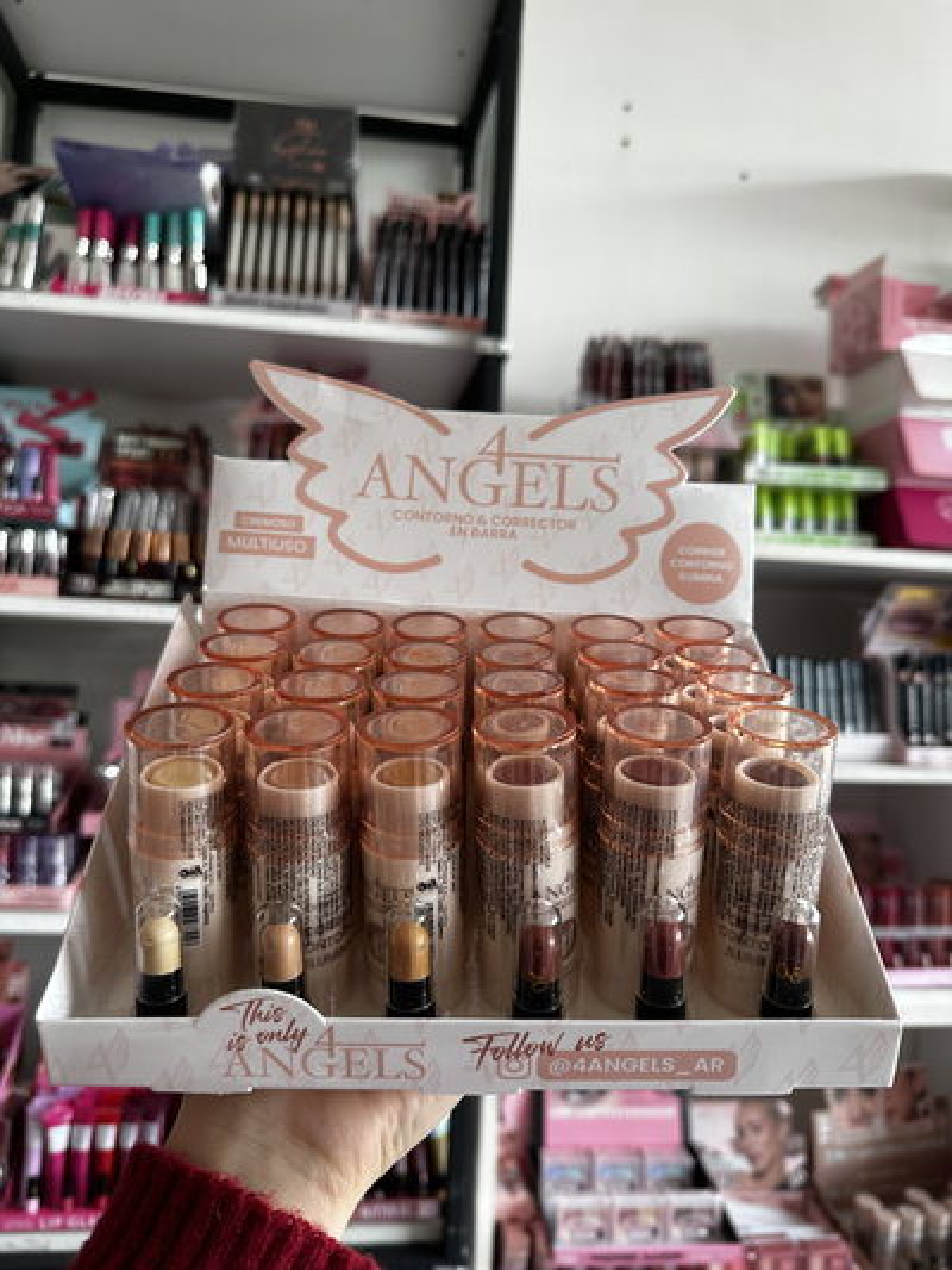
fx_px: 880
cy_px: 635
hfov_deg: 56.8
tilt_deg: +3.2
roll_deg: -3.1
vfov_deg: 71.6
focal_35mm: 24
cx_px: 476
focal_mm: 6.86
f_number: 1.78
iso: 100
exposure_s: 1/121
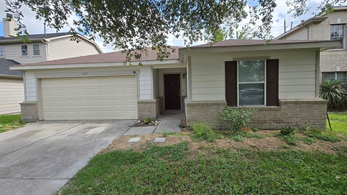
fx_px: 138
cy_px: 96
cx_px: 168
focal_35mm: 15
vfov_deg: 70.5
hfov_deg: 103.0
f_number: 2.2
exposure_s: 1/717
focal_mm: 1.7
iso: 25
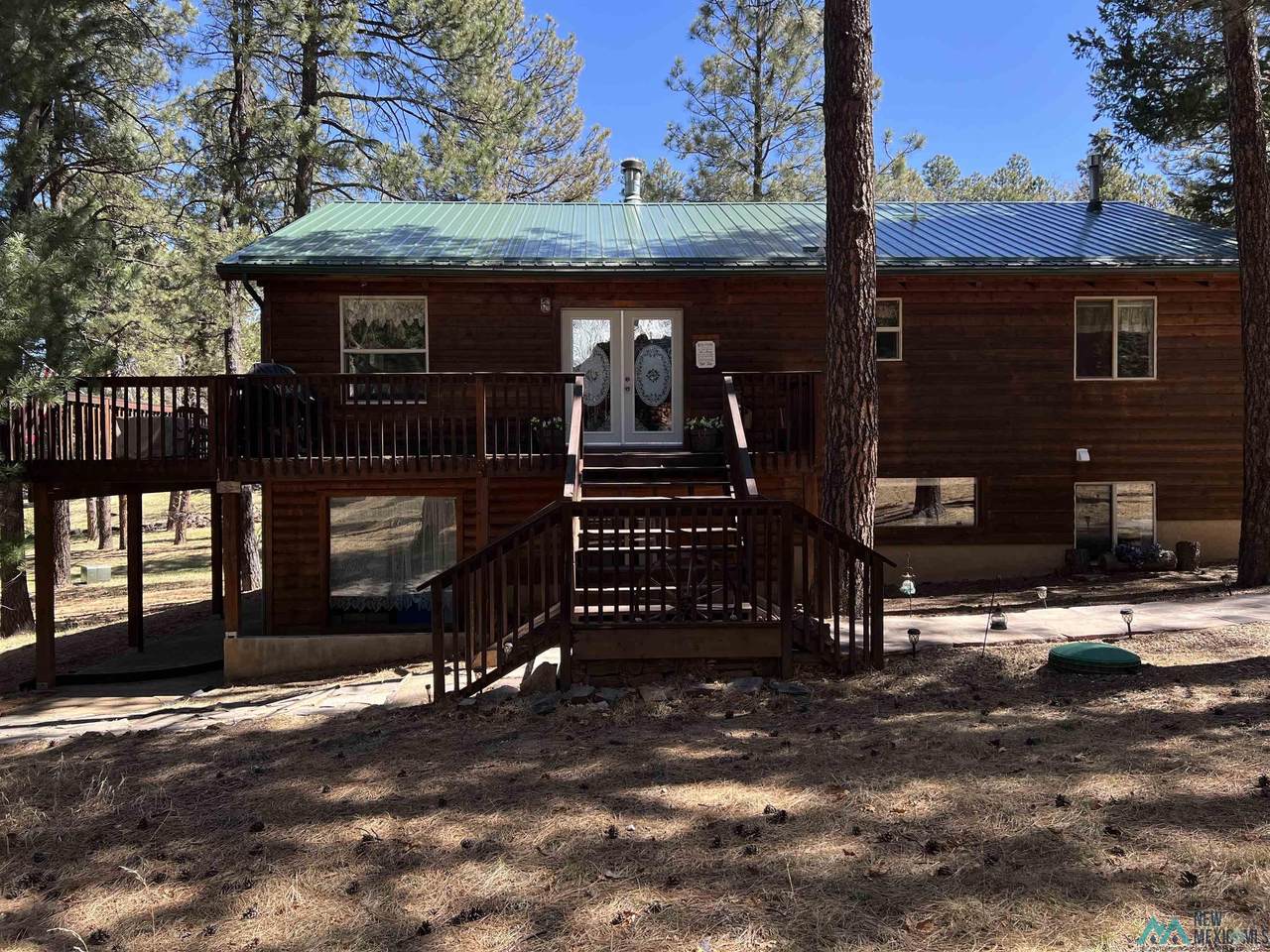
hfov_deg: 67.3
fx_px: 954
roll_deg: +0.2
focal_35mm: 26
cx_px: 635
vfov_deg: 53.1
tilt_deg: -1.2
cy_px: 476
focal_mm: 5.7
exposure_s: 1/1395
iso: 50
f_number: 1.5
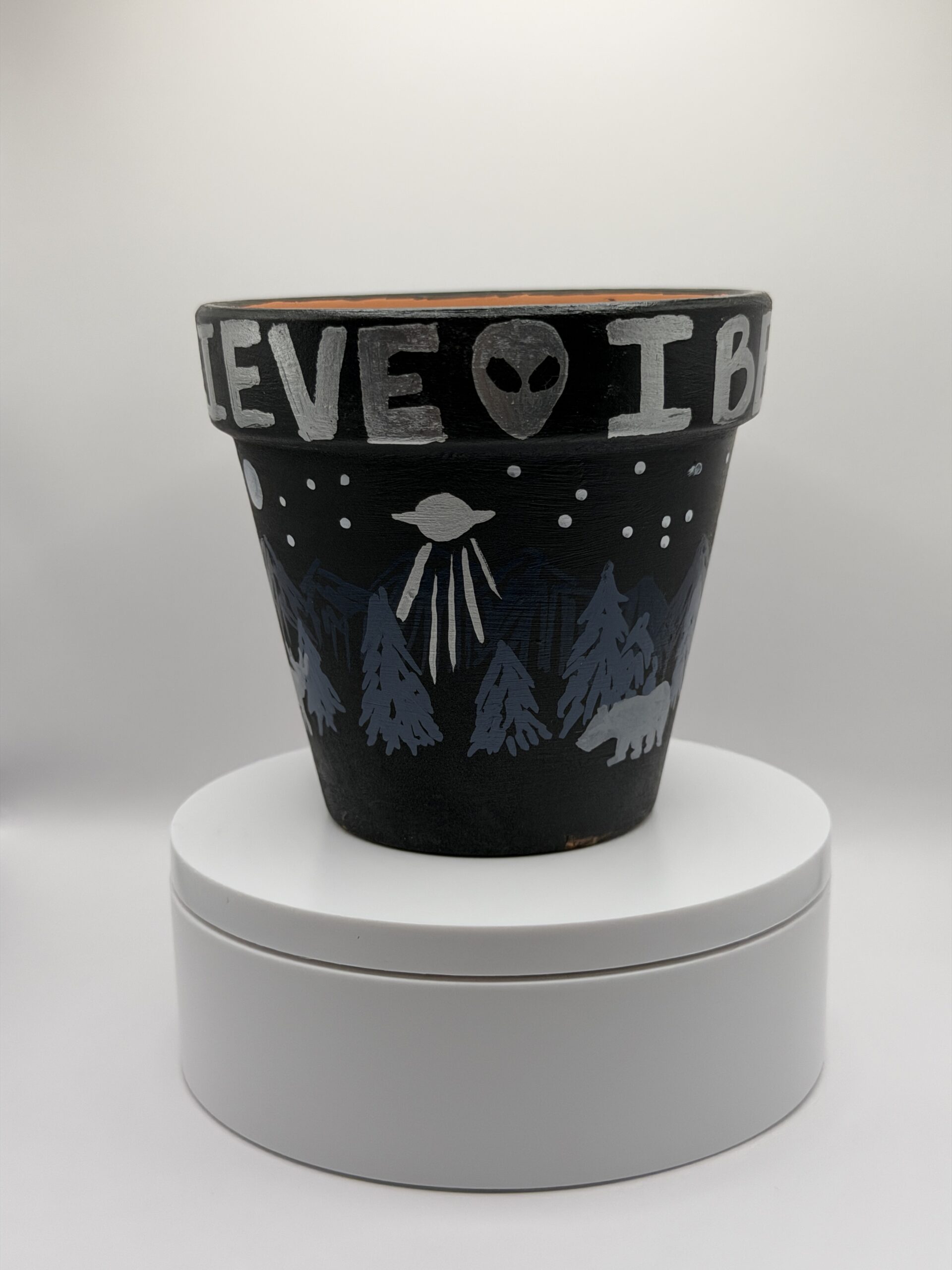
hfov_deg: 30.3
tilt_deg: -12.1
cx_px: 476
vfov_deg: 39.7
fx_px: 1760
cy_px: 635
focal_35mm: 48
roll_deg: -0.1
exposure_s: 1/810
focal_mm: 6.76
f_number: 1.78
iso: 80
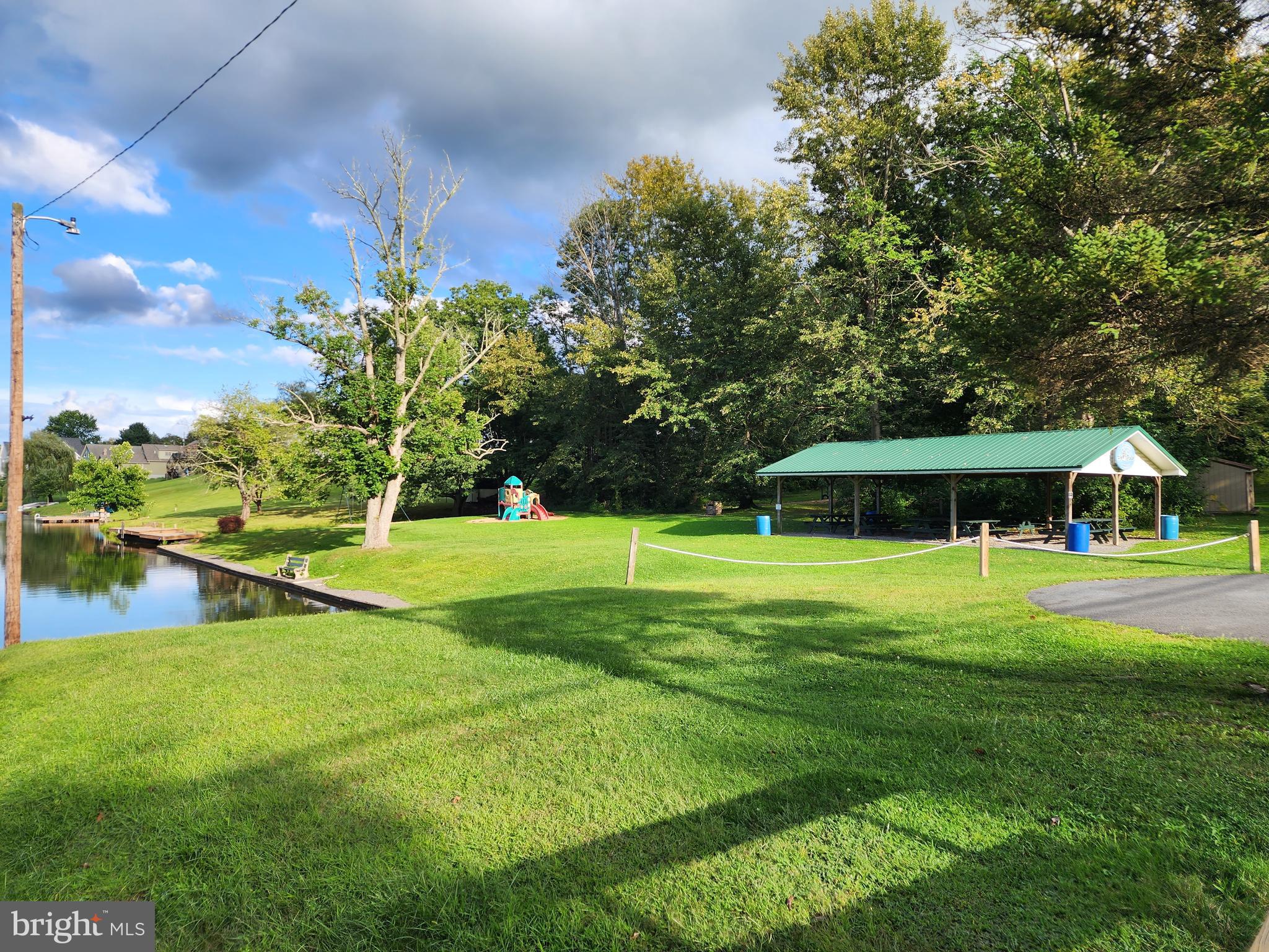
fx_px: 843
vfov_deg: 58.9
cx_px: 634
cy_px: 476
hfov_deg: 73.9
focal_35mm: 23
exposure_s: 1/477
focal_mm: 6.4
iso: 12
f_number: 1.8
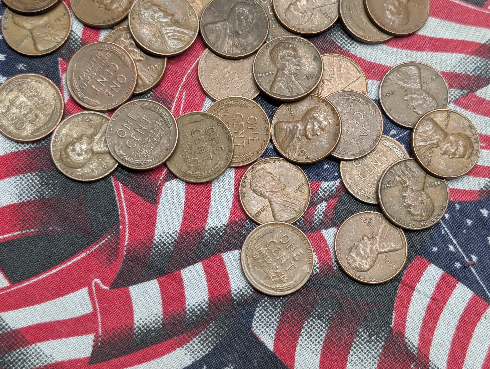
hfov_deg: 38.9
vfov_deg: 29.7
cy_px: 184
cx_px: 245
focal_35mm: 49
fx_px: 695
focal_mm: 6.9
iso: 96
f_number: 1.68
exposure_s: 1/110
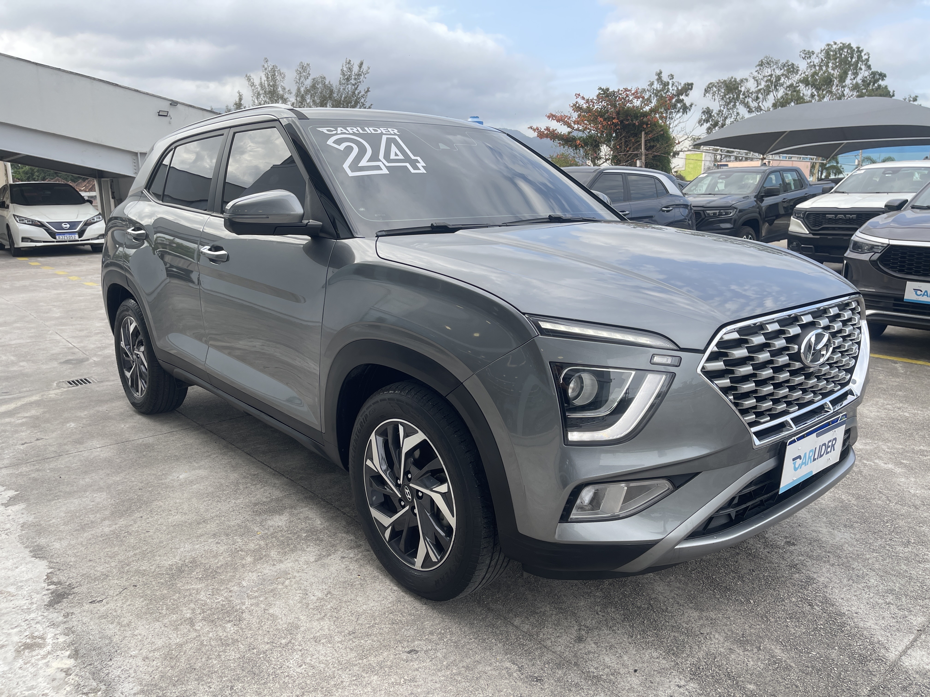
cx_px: 465
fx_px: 672
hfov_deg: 69.4
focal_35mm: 25
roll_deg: +0.2
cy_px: 348
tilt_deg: -13.0
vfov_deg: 54.9
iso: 32
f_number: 1.6
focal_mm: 5.1
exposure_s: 1/484
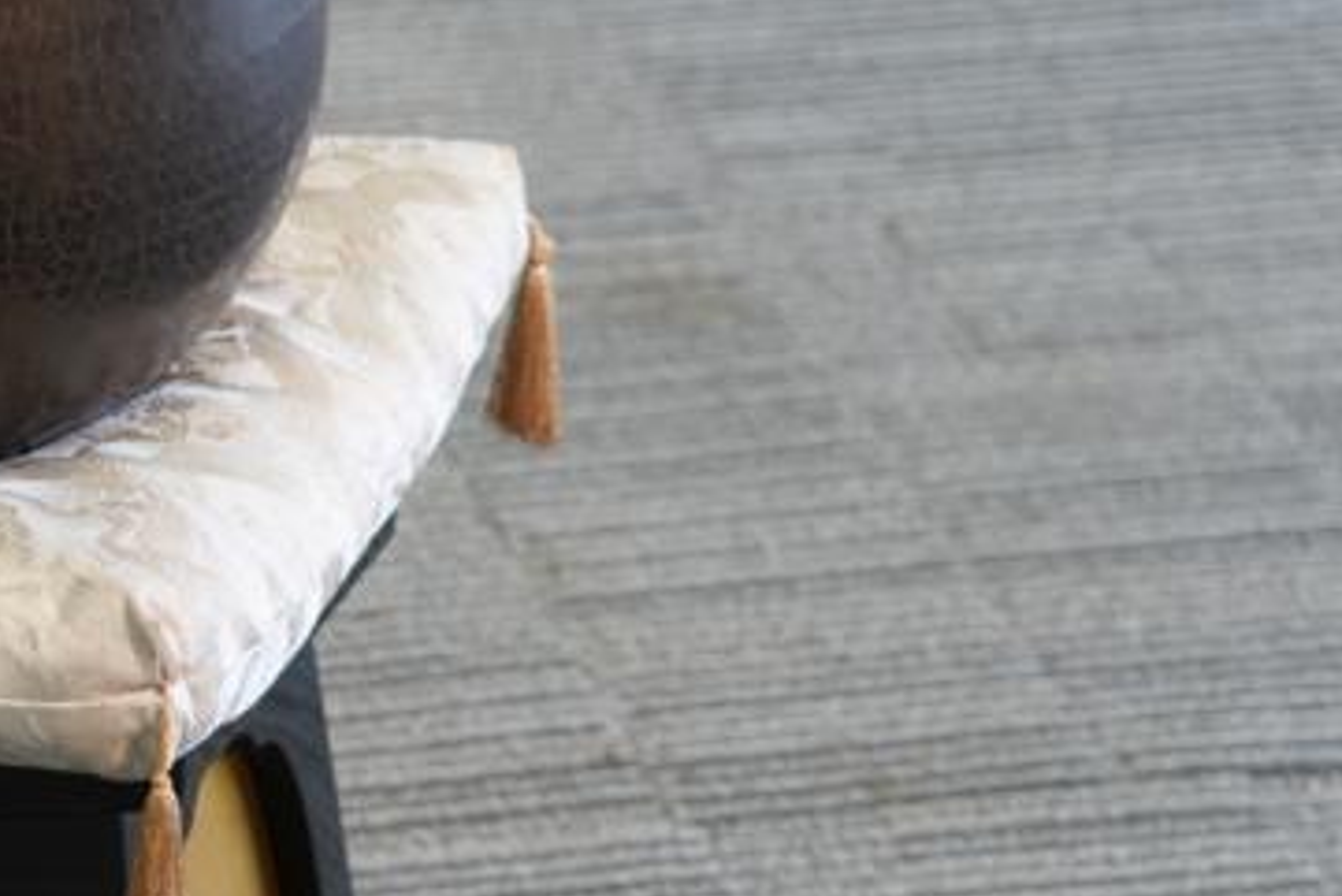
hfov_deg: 10.2
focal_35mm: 198
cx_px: -204
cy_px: 418
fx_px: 7384
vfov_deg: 6.9
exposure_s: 1/80
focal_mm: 66
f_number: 4
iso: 640
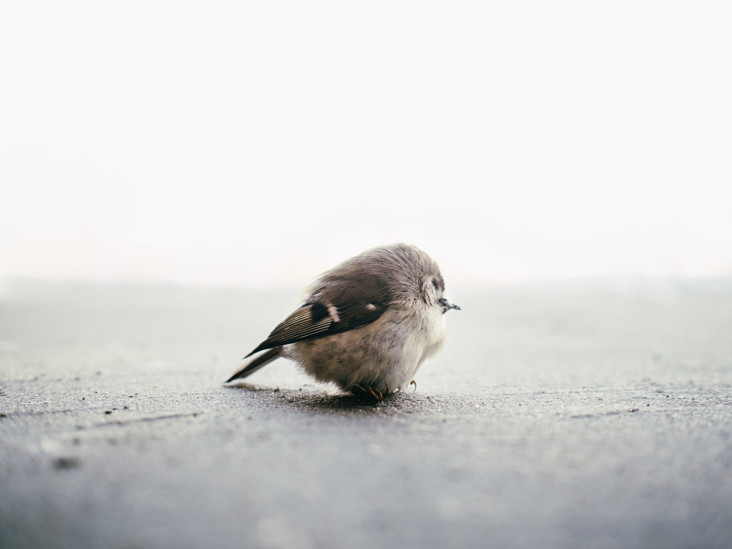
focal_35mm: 34
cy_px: 274
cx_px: 366
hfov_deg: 54.0
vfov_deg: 41.8
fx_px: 719
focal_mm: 17
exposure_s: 1/320
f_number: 2.2
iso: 200
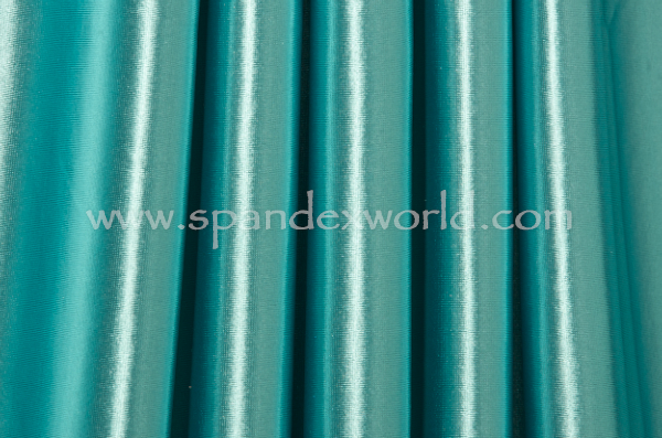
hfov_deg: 10.2
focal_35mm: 202
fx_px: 3715
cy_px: 219
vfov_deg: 6.7
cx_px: 331
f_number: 14
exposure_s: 1/640
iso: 400
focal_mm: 135
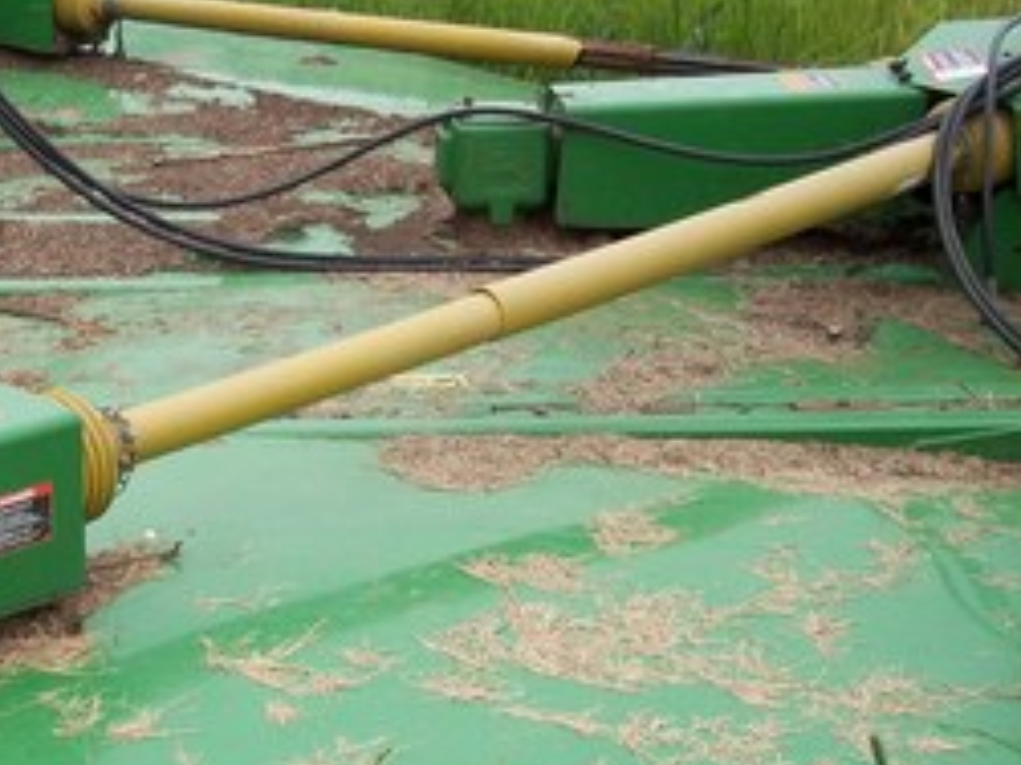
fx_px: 2300
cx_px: 118
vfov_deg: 18.8
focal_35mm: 78
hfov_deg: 24.4
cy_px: 566
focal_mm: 6.5
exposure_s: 1/80
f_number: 3.1
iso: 80
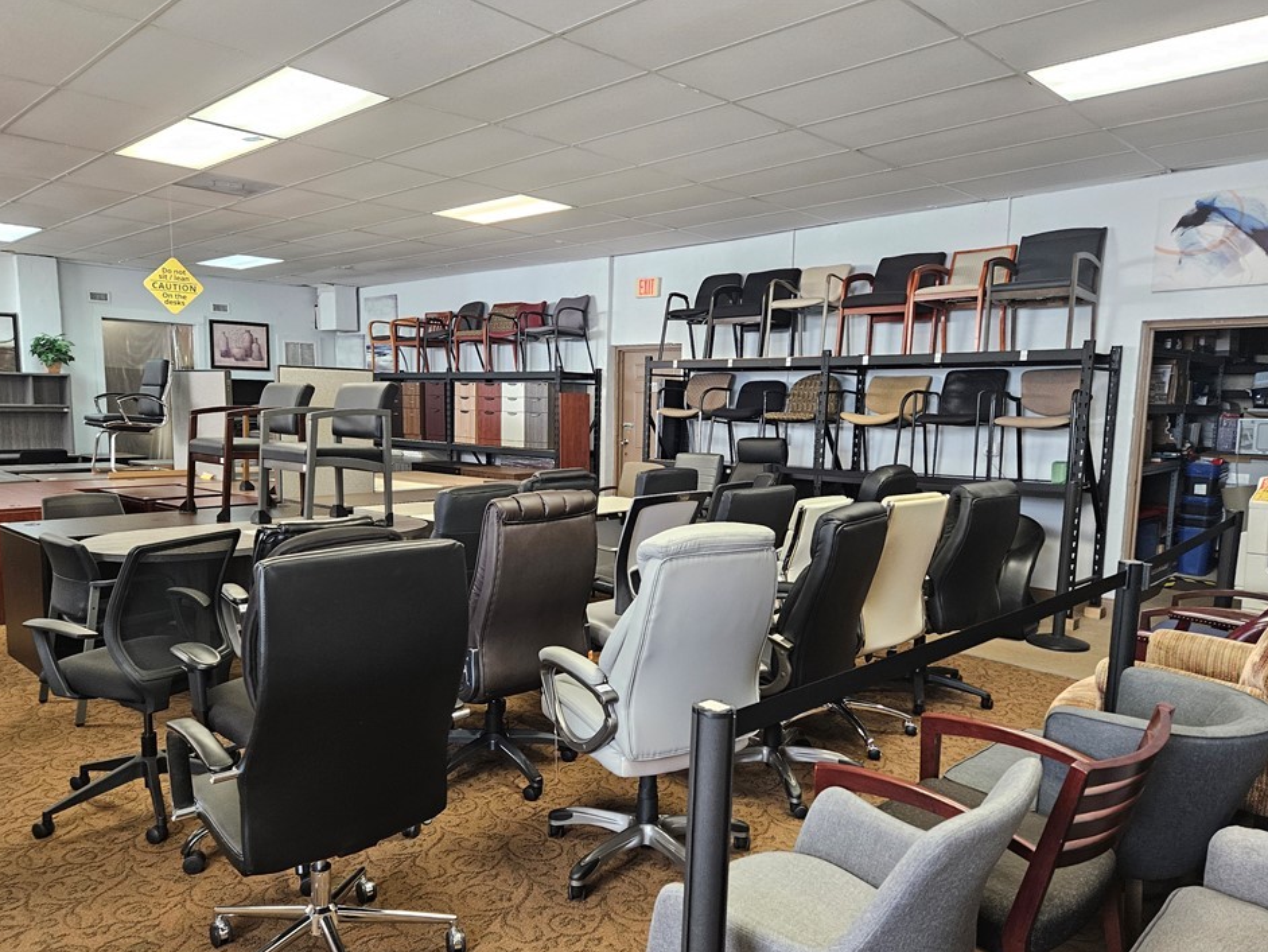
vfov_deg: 54.9
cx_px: 603
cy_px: 491
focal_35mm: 25
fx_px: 916
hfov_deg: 69.3
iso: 500
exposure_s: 1/120
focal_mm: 5.4
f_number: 1.8
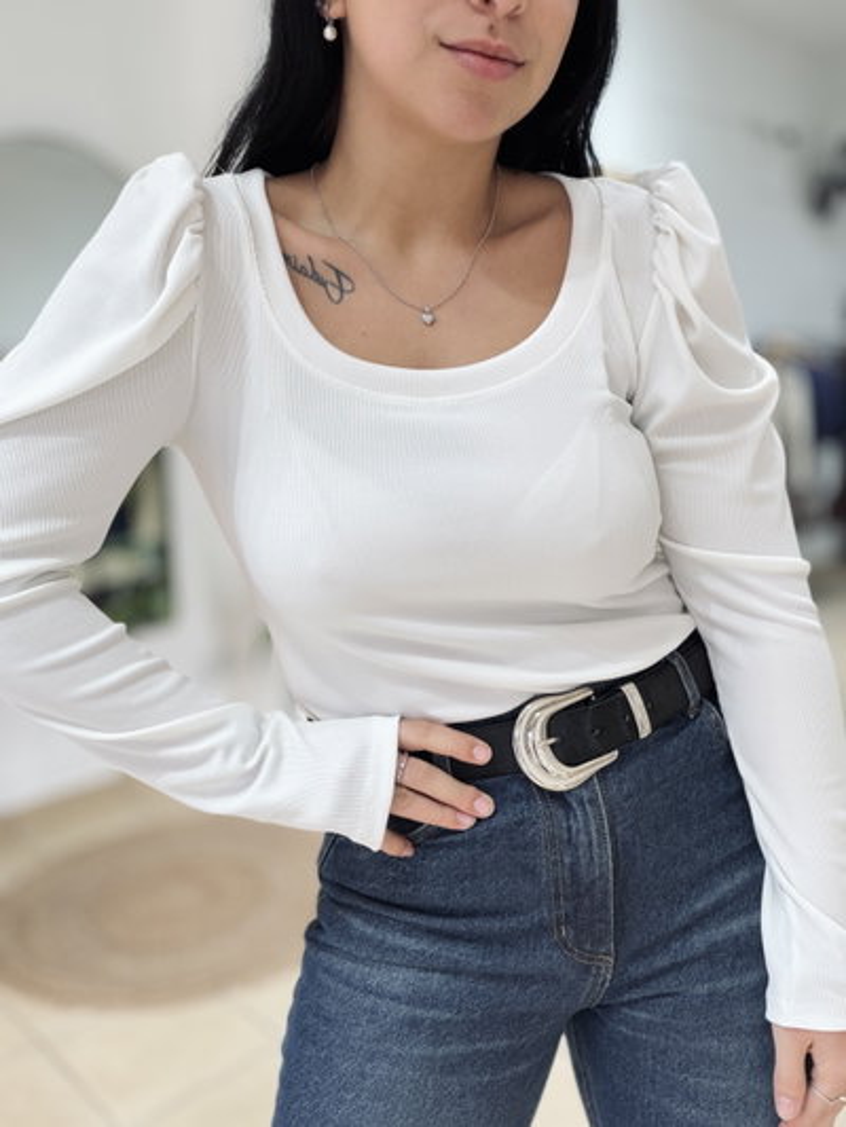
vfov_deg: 60.0
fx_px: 977
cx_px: 423
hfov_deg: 46.8
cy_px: 564
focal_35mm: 30
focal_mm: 2.71
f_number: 1.9
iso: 64
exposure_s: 1/50
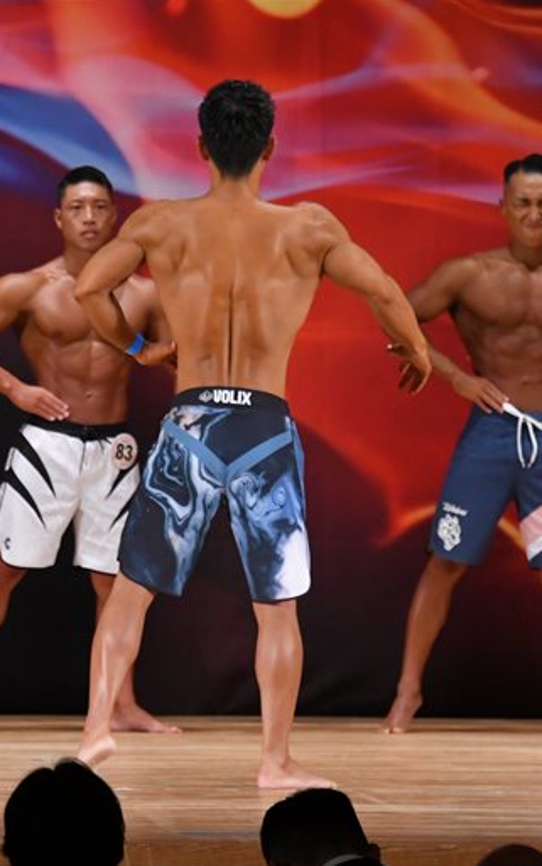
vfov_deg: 6.1
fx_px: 8170
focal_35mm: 346
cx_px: -33
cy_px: 434
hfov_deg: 3.8
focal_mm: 150
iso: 3200
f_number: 5.6
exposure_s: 1/400
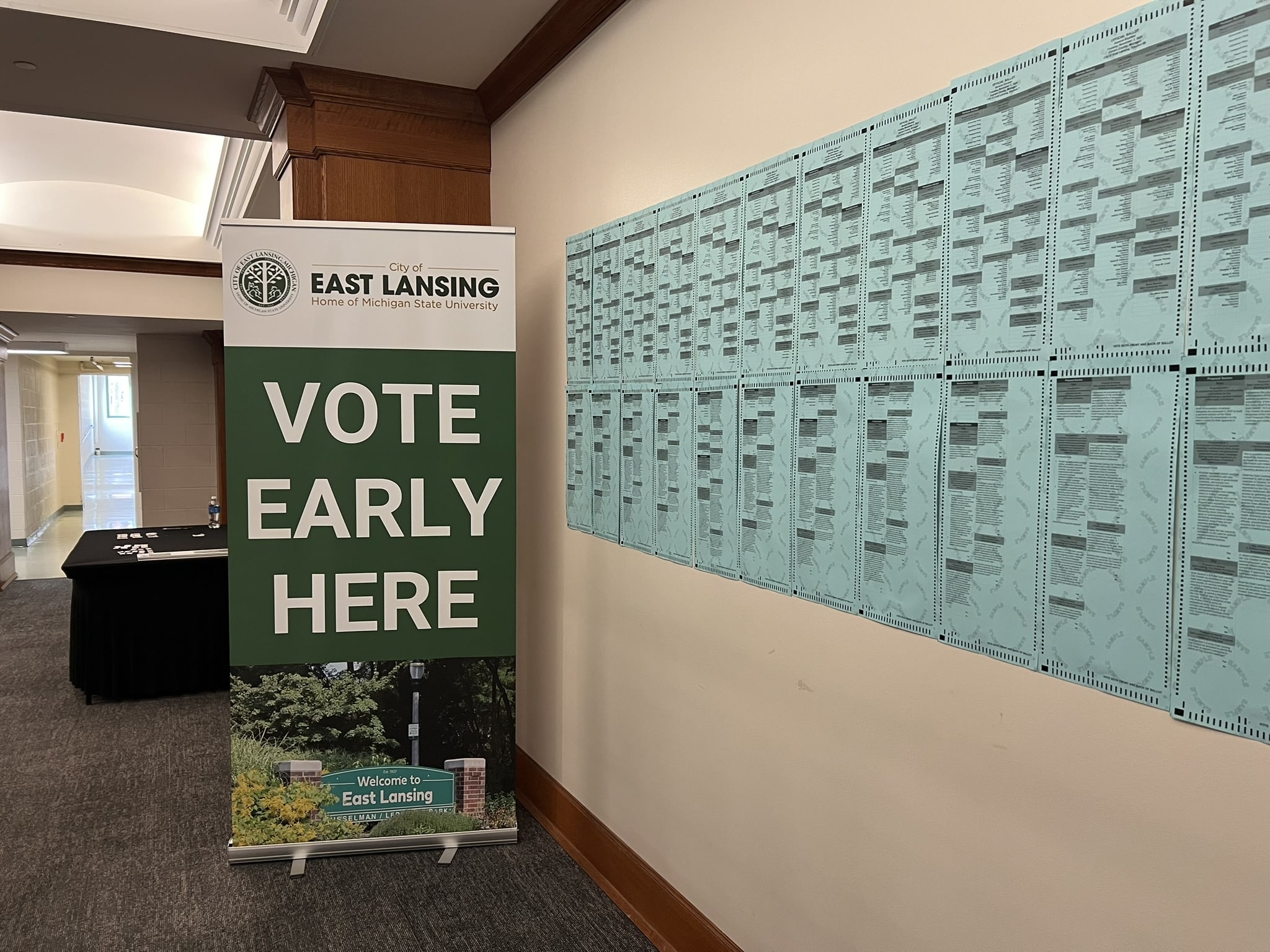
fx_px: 954
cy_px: 476
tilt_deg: -3.5
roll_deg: +0.0
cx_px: 635
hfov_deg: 67.3
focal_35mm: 26
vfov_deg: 53.1
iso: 160
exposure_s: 1/60
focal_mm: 5.7
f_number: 1.5
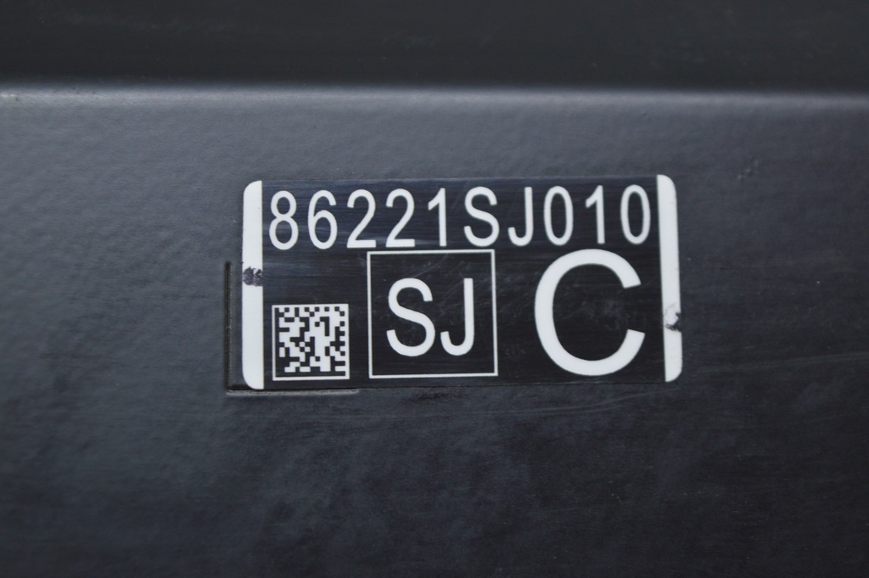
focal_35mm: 82
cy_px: 289
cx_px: 434
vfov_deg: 16.5
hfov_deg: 24.6
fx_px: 1990
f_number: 5.6
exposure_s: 1/40
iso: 400
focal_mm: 55
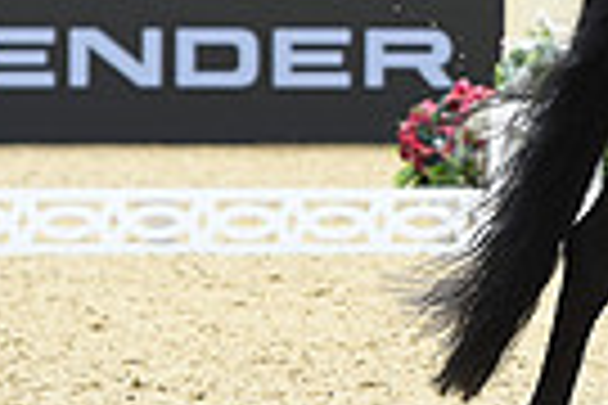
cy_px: -144
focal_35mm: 580
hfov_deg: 3.5
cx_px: 1135
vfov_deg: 2.4
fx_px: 9795
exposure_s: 1/1250
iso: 250
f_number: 5
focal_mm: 135
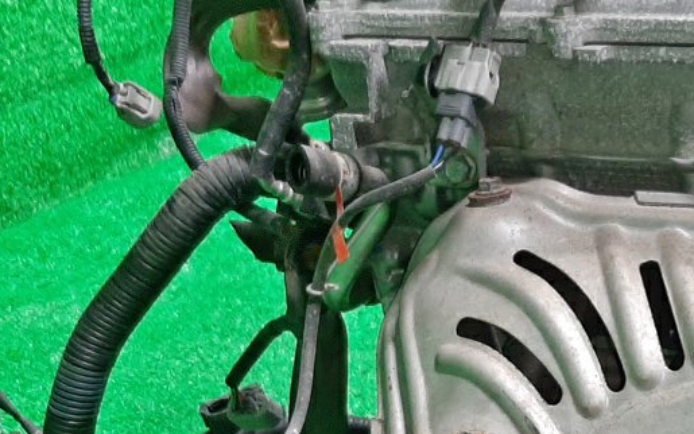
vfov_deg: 16.6
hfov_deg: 26.4
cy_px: 426
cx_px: 543
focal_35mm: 77
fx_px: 1457
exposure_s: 1/50
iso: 214
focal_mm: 3.93
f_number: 1.7
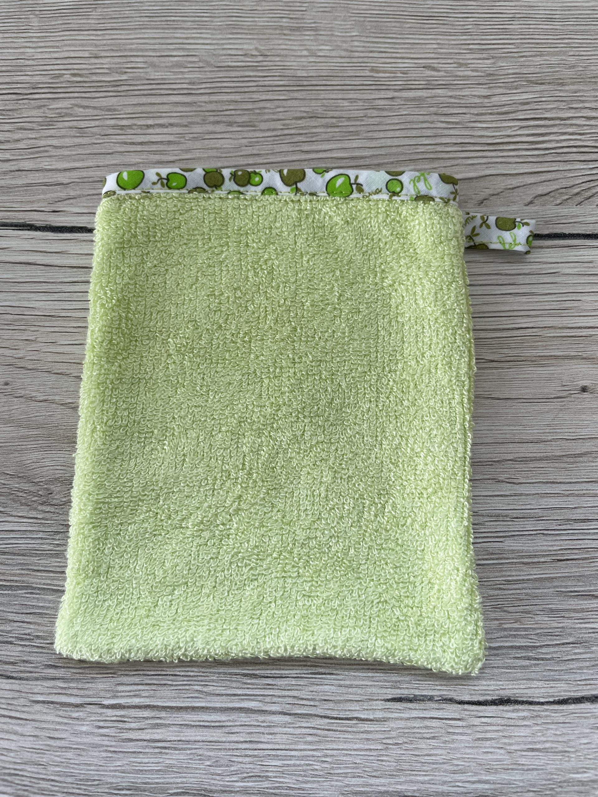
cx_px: 299
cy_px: 398
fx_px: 599
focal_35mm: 26
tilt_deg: -77.7
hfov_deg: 53.1
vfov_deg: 67.3
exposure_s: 1/121
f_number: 1.6
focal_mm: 4.2
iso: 50
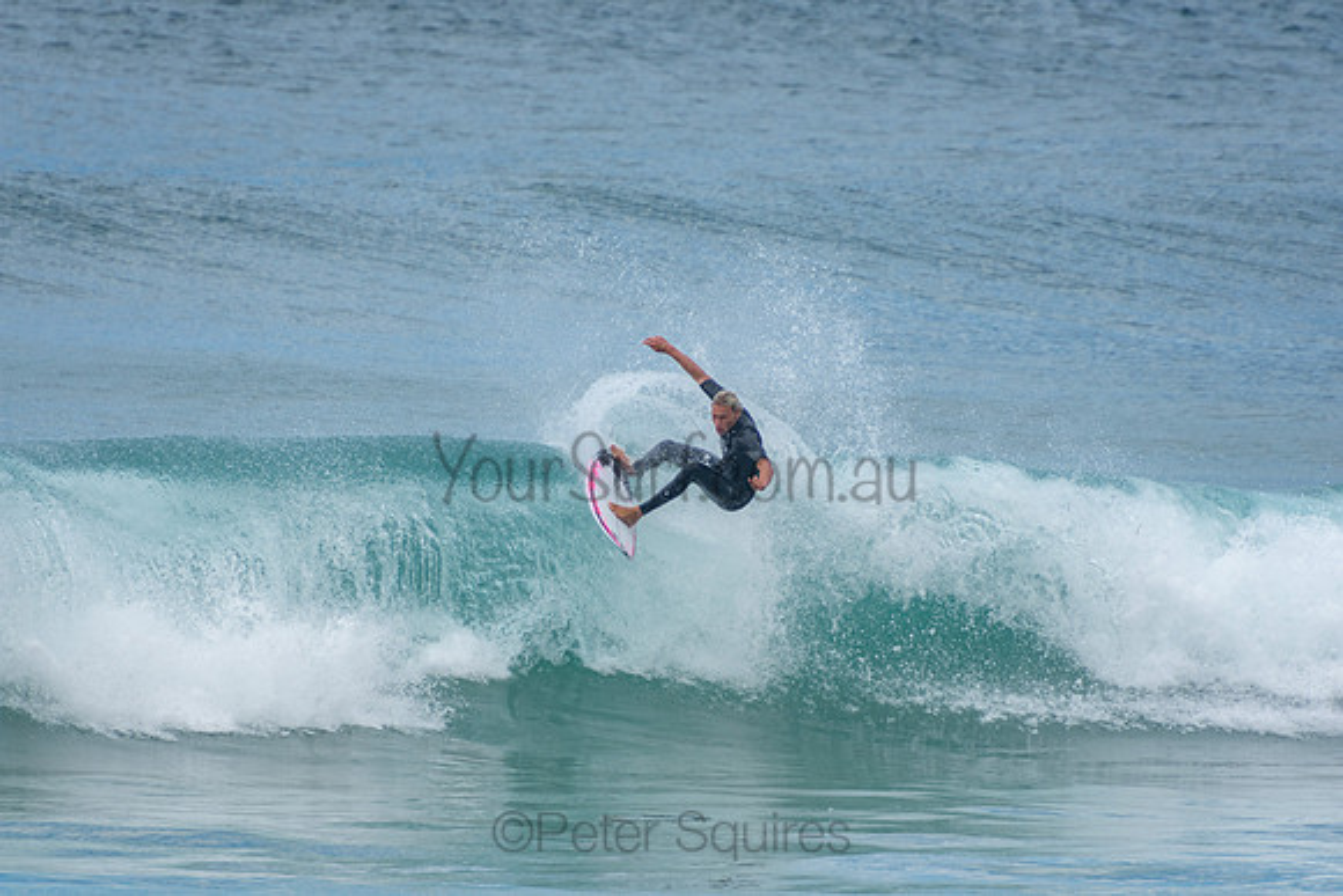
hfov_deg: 3.4
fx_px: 22388
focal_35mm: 600
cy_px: 448
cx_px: 672
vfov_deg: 2.3
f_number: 5.6
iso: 250
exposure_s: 1/1250
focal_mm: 400
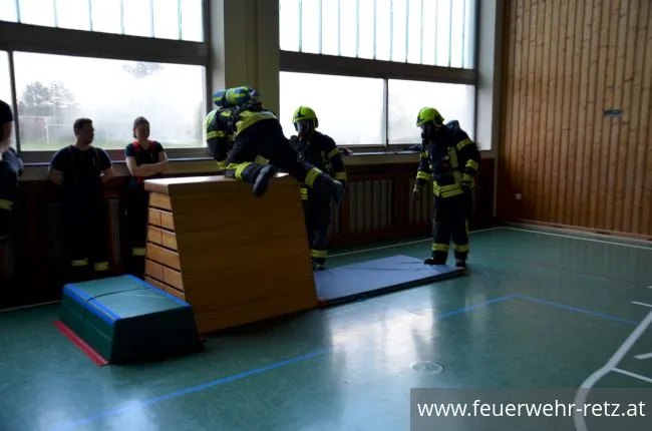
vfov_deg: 36.7
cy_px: 216
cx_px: 326
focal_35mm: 36
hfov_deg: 53.2
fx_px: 650
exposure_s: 1/60
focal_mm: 24
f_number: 4
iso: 450
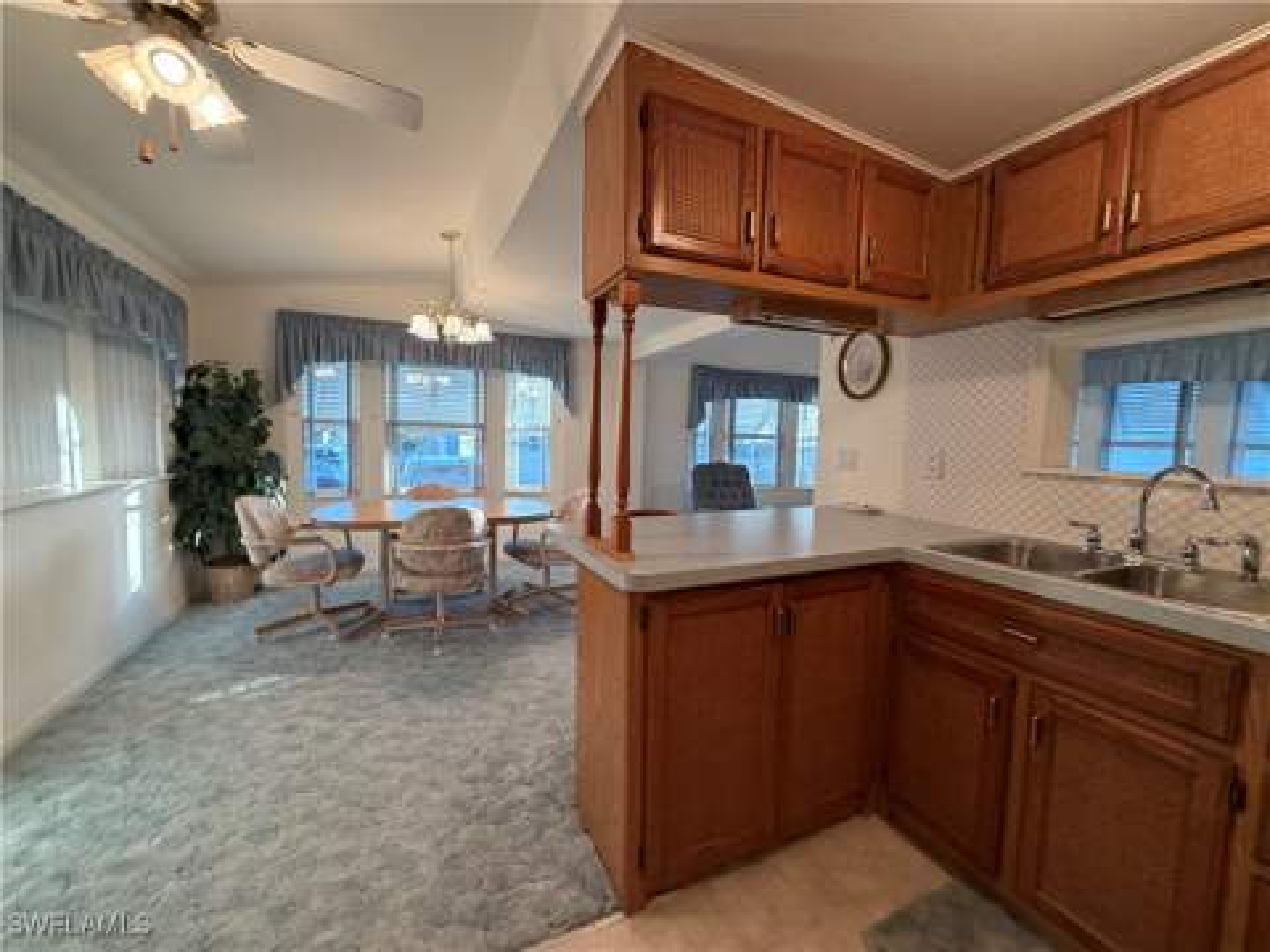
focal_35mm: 14
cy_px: 476
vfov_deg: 85.7
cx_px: 635
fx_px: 514
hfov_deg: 102.1
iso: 250
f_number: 2.2
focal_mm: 2.22
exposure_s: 1/60
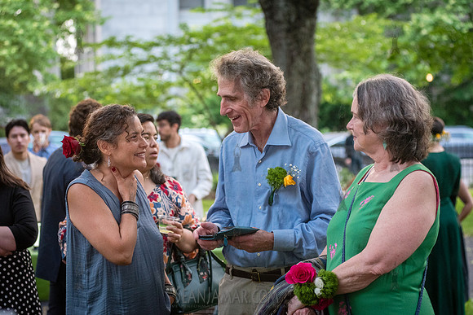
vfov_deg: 17.0
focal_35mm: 80
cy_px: 158
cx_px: 236
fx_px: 1053
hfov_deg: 25.3
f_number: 4
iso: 3200
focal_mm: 80
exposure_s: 1/200
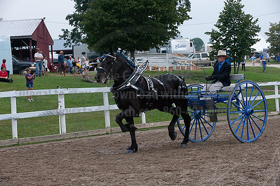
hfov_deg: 20.8
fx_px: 761
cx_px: 140
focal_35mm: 98
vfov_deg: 13.9
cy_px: 93
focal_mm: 98
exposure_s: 1/1000
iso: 1600
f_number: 5.6
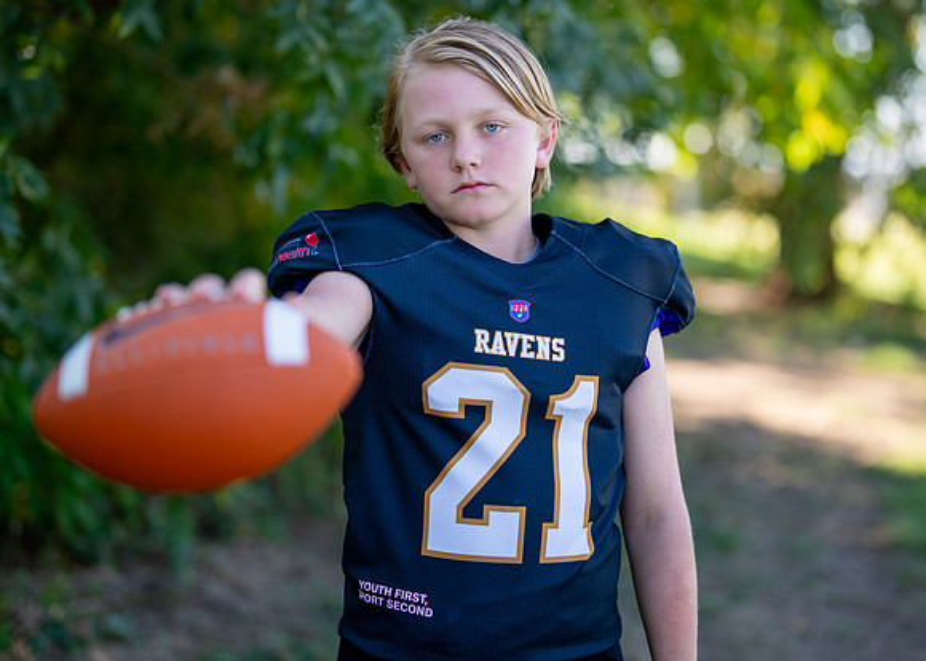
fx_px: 1709
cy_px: 259
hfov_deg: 30.3
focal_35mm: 65
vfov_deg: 21.8
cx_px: 495
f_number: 1.2
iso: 100
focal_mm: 50
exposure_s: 1/1250
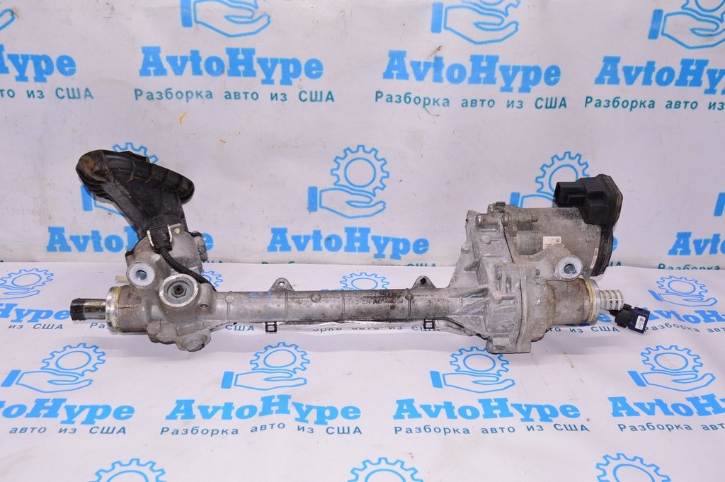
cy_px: 241
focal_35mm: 36
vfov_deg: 36.8
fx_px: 724
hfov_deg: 53.2
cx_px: 362
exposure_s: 1/200
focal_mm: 24
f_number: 8
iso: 1600
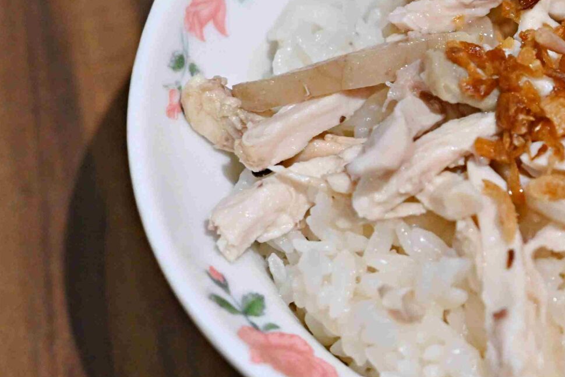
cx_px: 671
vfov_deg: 6.9
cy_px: 158
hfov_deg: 10.2
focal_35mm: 198
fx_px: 3108
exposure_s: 1/200
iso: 2000
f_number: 3.2
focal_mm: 50
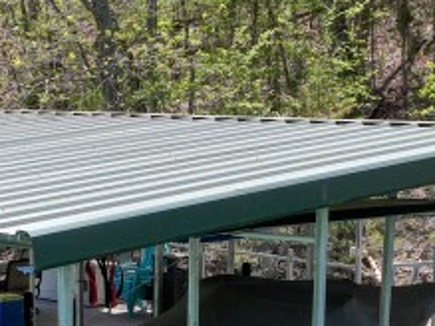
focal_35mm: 112
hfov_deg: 17.5
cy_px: 456
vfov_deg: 12.7
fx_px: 1407
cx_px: 139
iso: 100
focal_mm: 12.3
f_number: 2.8
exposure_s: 1/1000
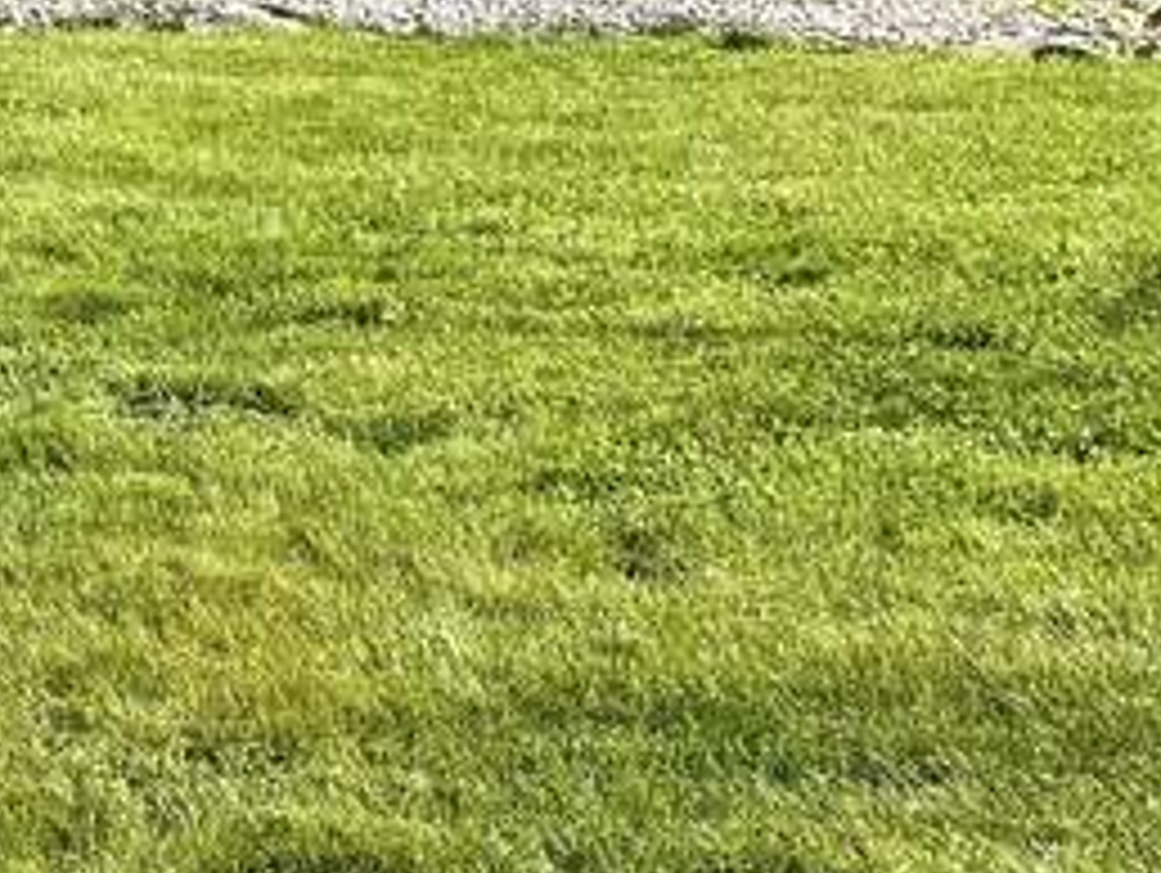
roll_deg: -1.9
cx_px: -958
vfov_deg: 11.2
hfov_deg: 14.5
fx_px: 3995
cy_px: -945
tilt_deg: +8.1
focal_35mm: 119
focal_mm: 6.76
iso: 80
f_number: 1.78
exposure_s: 1/2801
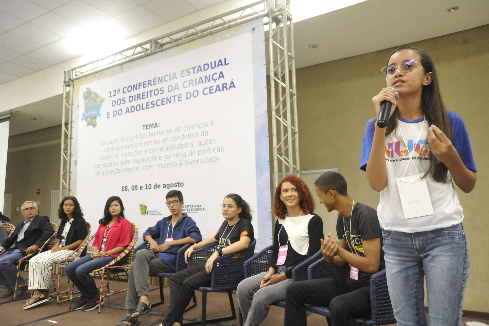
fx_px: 394
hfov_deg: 63.7
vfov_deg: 44.9
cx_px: 244
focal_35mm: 29
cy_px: 163
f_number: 6.3
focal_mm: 29
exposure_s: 1/80
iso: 5000
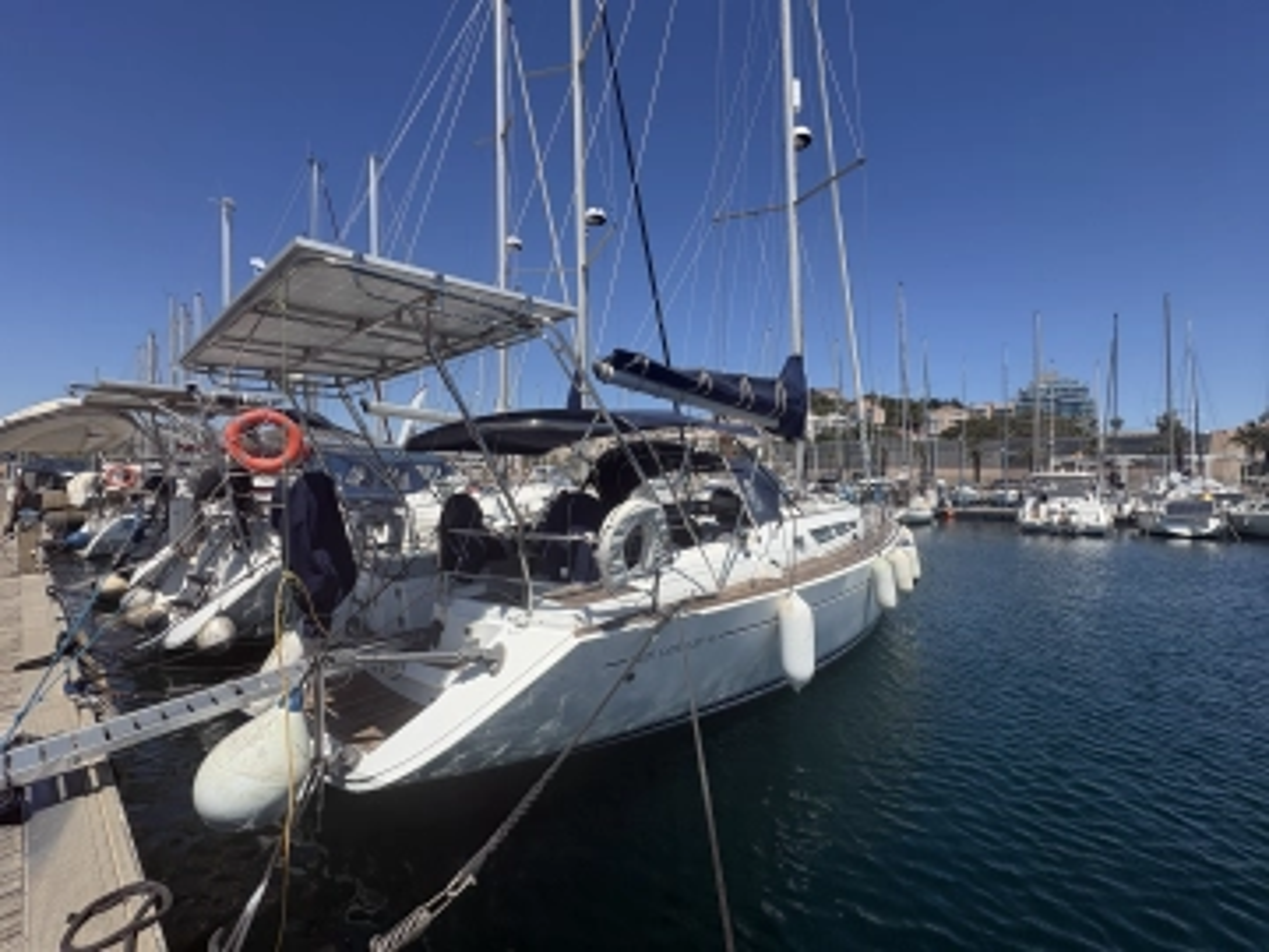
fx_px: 513
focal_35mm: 14
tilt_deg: -0.2
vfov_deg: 85.7
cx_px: 634
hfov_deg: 102.1
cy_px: 476
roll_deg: +0.8
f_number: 2.2
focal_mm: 2.22
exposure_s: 1/2770
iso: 50
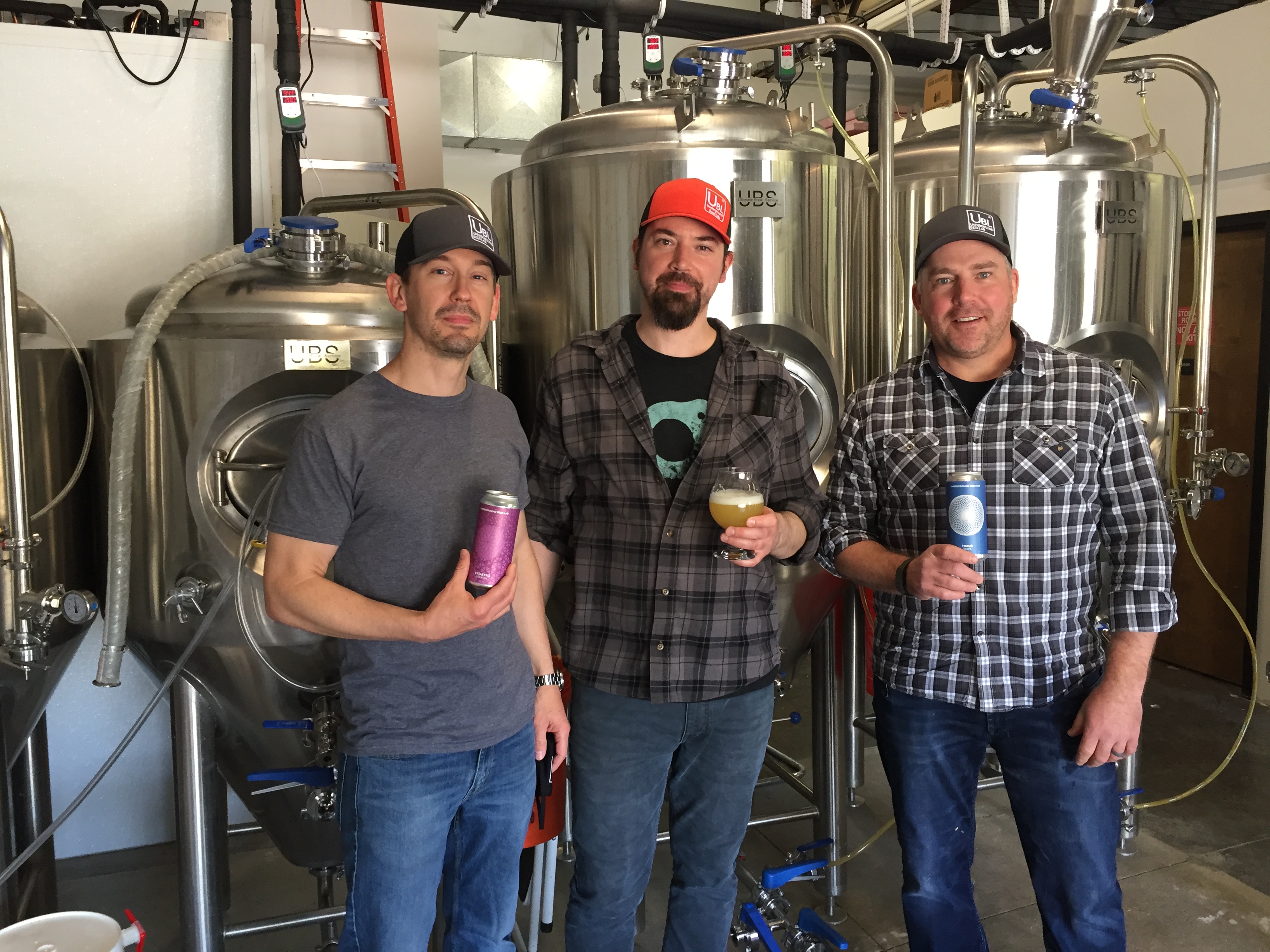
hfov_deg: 61.7
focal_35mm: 29
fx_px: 1064
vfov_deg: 48.2
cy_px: 476
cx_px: 635
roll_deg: -0.4
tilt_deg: -7.0
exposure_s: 1/30
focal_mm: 4.15
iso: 100
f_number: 2.2
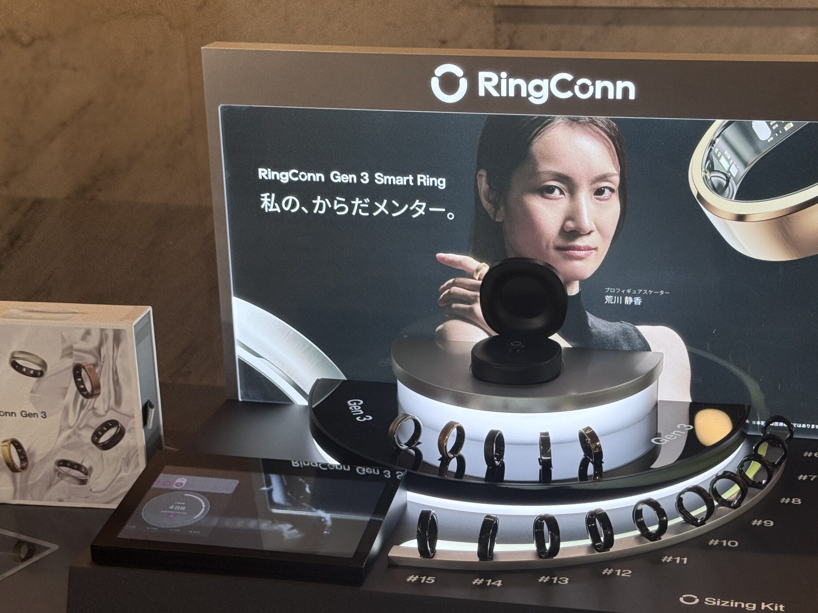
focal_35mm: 66
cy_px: 380
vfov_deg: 22.2
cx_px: 486
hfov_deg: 29.3
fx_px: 1559
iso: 50
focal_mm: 6.76
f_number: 1.78
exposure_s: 1/203
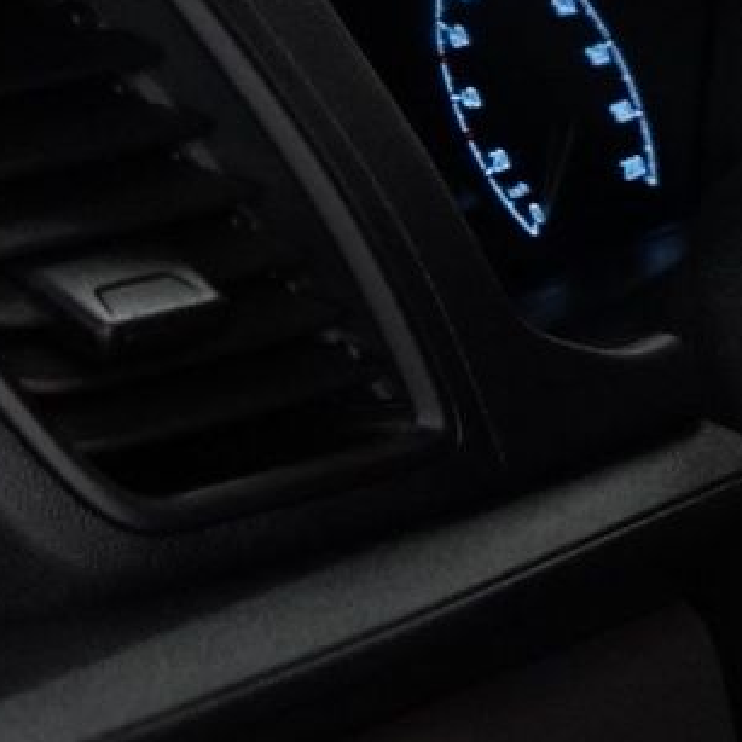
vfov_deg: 9.0
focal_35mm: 194
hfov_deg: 7.6
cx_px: 2446
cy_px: 417
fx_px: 4705
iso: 1600
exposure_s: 1/160
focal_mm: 28
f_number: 3.5
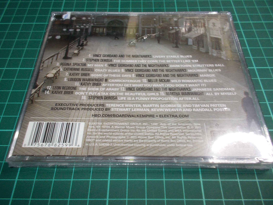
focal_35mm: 29
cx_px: 136
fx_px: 229
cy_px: 102
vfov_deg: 48.2
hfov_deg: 61.7
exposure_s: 1/30
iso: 125
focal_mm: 4.1
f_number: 3.3
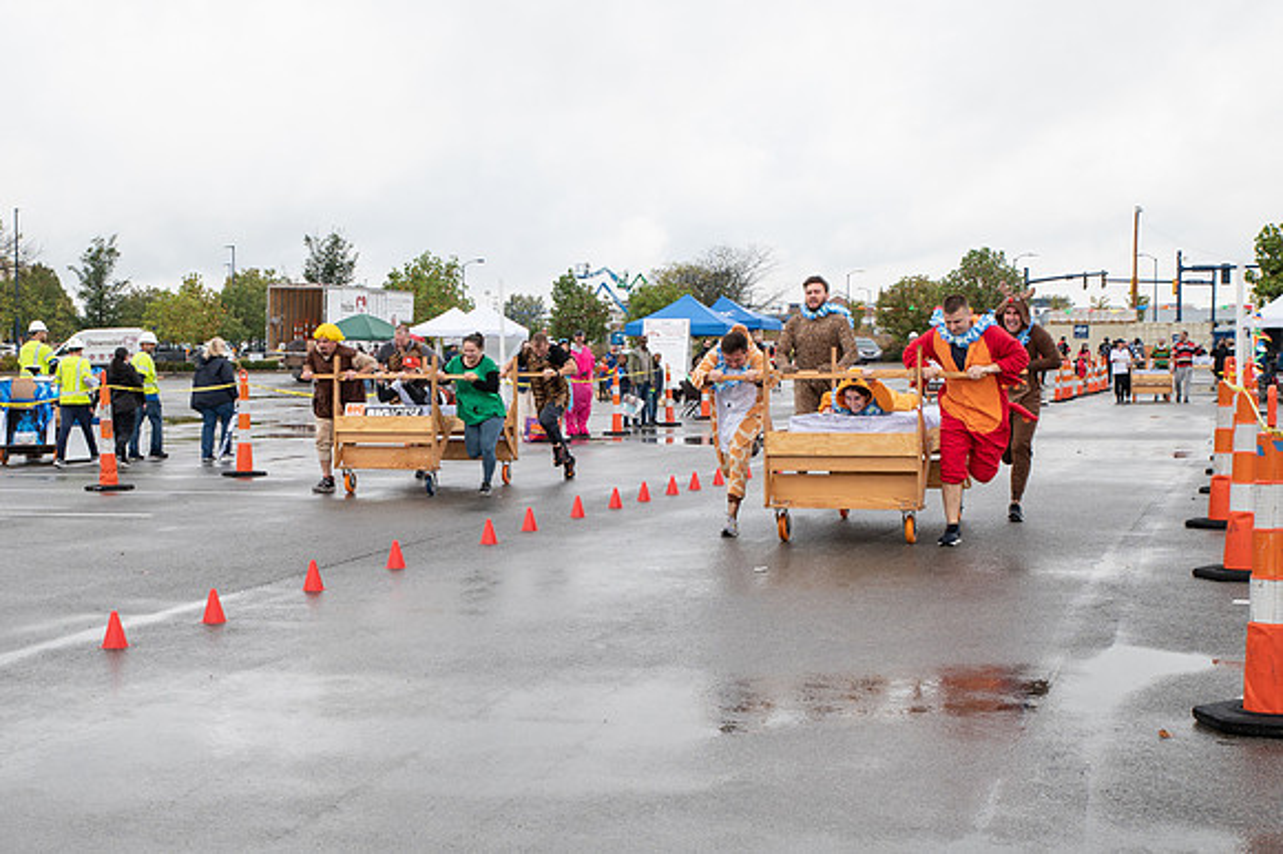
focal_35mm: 56
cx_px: 448
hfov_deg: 35.4
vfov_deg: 24.2
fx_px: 1992
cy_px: 476
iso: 400
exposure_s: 1/400
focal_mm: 38
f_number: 6.3
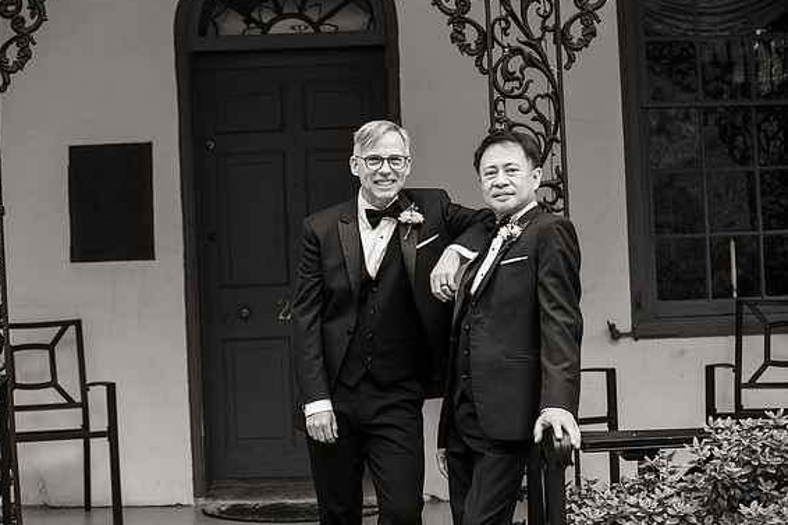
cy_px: 255
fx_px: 1597
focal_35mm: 73
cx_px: 379
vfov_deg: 18.7
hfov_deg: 27.7
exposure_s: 1/800
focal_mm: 70
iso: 640
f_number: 3.5
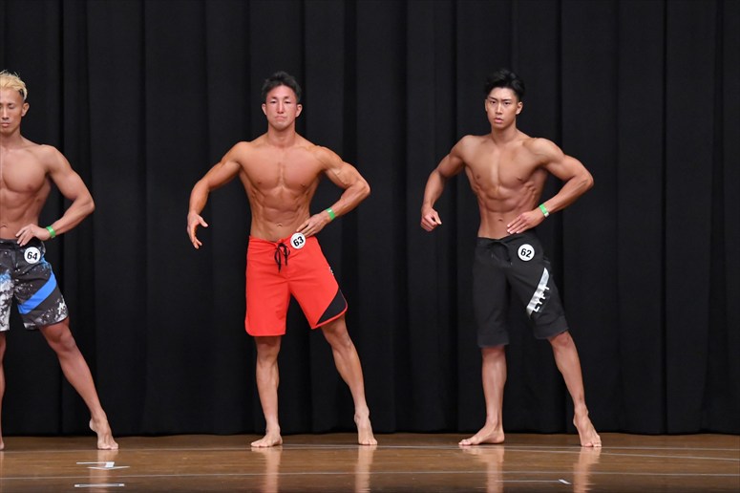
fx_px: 4458
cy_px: 246
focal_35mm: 217
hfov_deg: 9.5
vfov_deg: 6.3
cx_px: 370
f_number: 5.6
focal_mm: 145
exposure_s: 1/400
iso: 8000
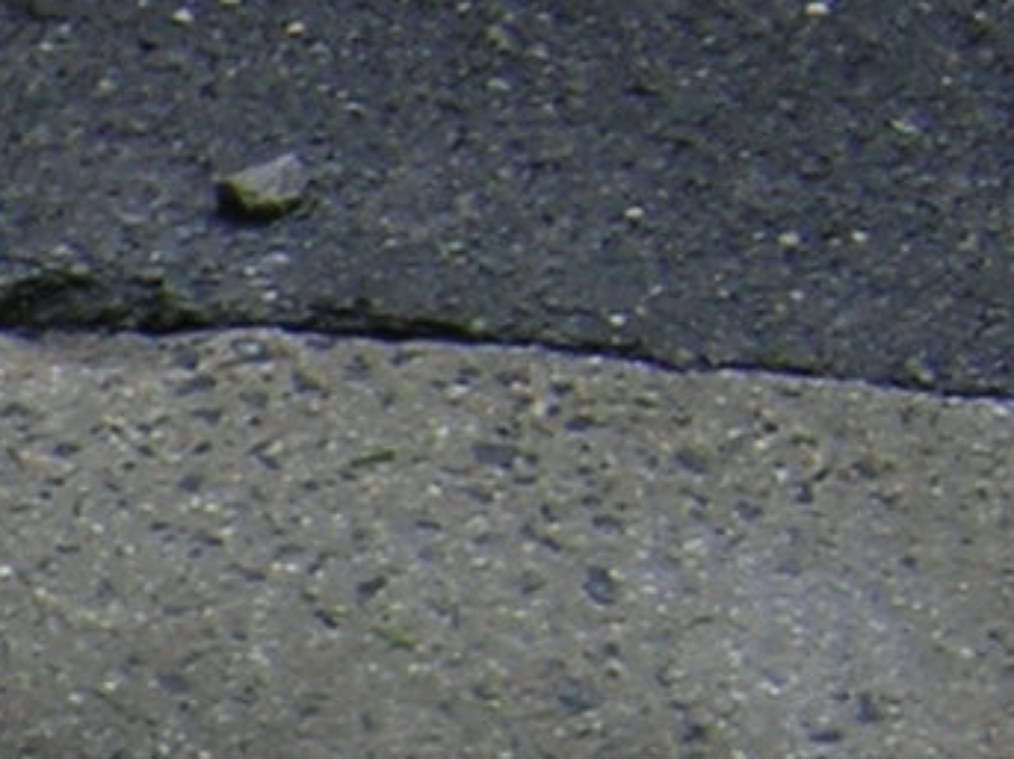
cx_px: -1224
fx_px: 4919
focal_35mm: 168
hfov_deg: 10.5
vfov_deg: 8.6
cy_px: 1243
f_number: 5.2
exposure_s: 1/336
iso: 100
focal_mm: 4.7
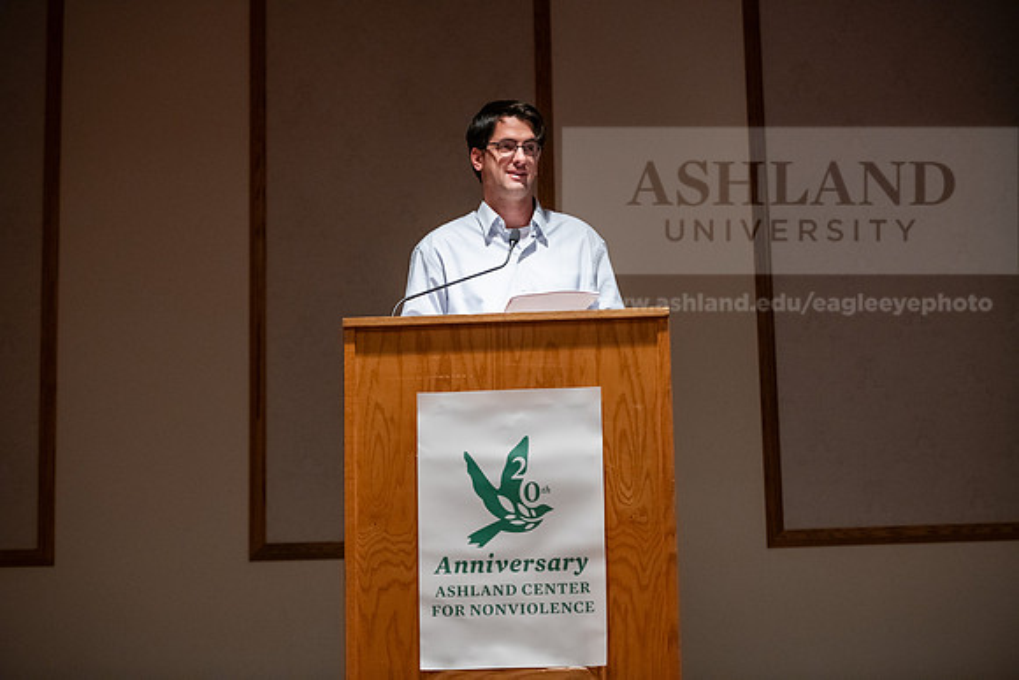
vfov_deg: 19.5
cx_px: 510
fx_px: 1982
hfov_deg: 28.8
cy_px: 340
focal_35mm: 70
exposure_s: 1/200
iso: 3200
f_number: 3.2
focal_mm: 70
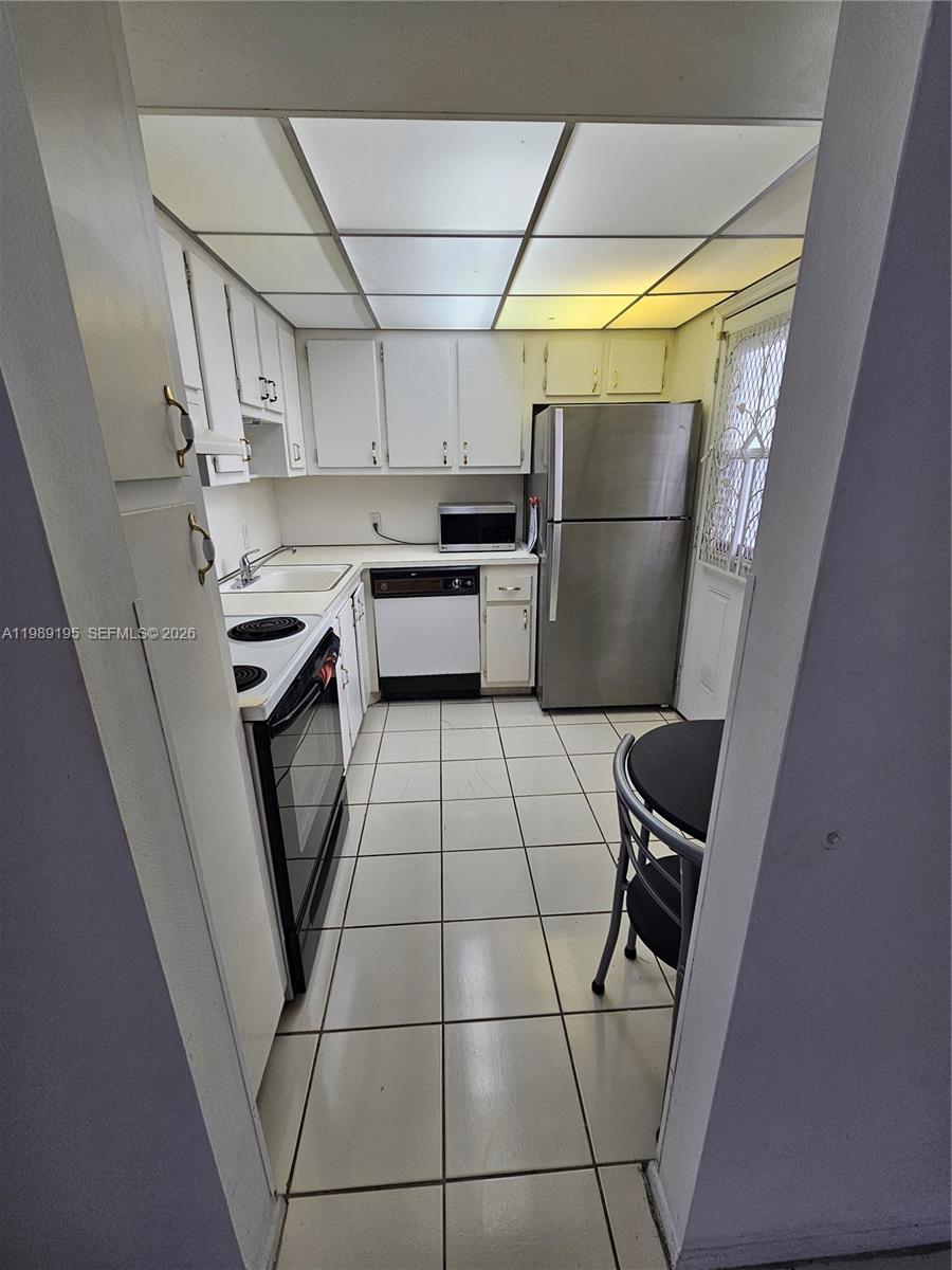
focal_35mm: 13
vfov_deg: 106.2
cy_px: 635
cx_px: 476
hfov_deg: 89.9
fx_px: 477
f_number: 2.2
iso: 64
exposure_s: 1/60
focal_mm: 2.2
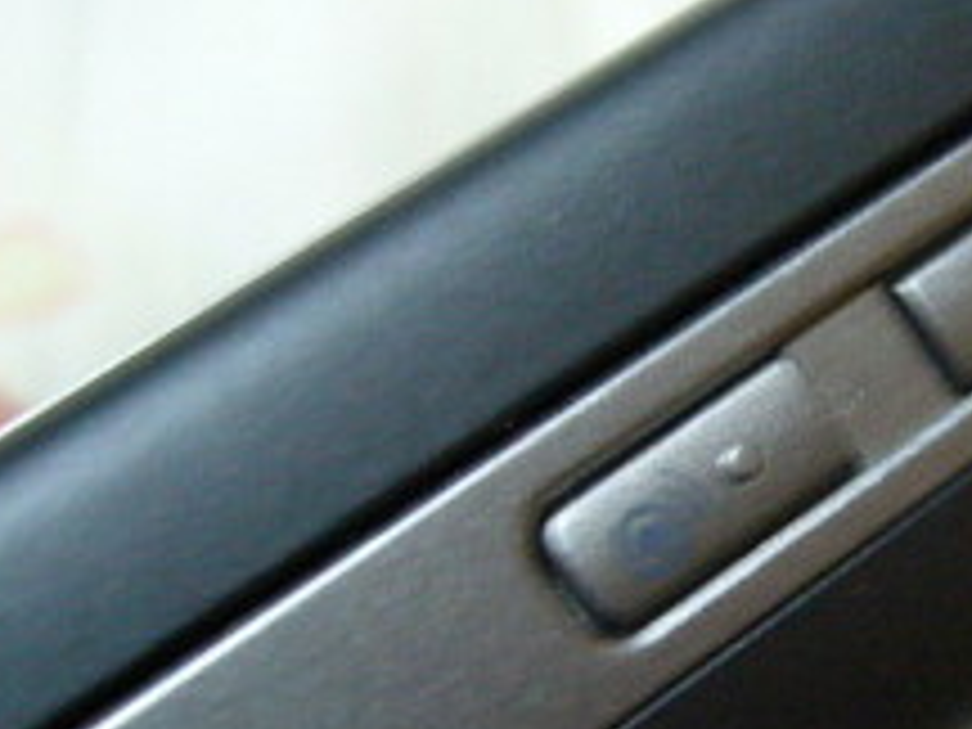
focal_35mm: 81
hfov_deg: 23.6
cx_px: 824
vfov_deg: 18.2
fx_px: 2274
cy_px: 394
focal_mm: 5.8
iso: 200
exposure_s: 1/8
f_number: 2.8
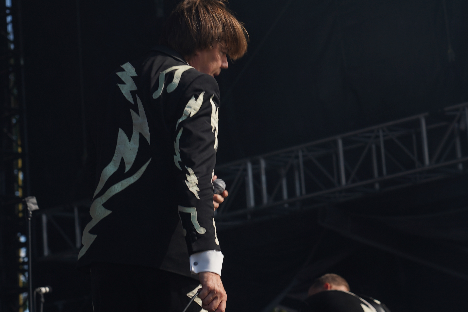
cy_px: 113
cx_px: 187
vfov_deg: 8.3
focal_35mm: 165
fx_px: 2145
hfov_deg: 12.4
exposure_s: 1/320
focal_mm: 105
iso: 100
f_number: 6.3
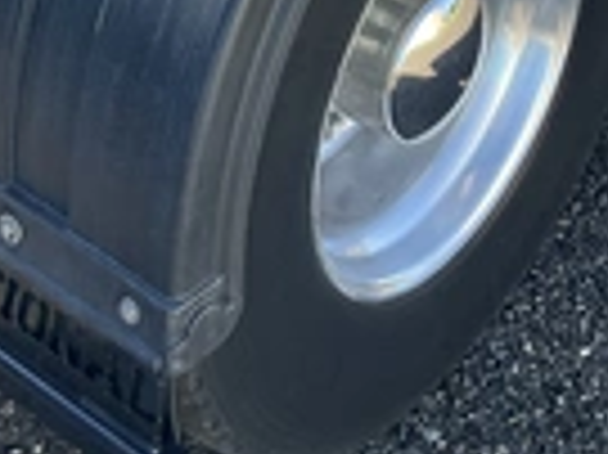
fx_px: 1509
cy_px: -175
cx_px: 324
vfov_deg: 16.0
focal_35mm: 86
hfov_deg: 22.8
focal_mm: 3
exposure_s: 1/335
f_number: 1.8
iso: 25
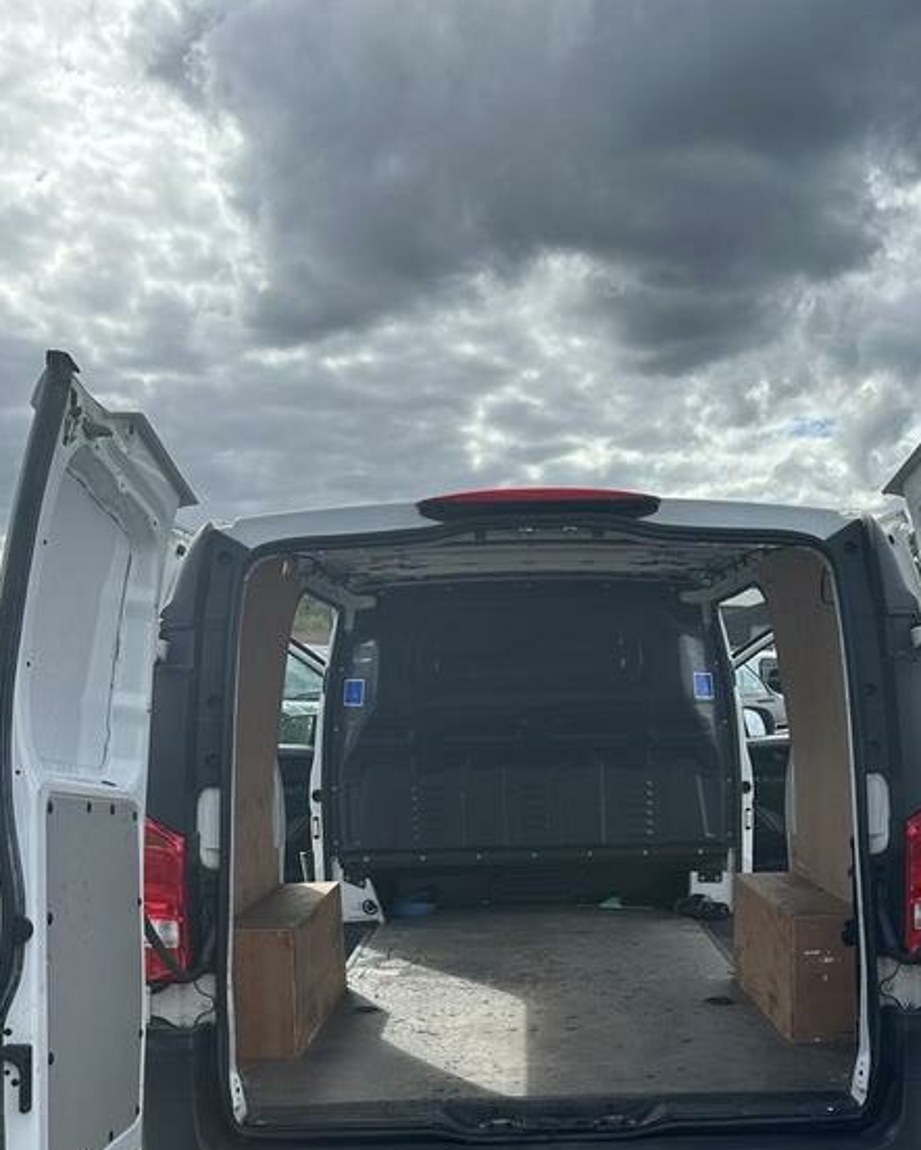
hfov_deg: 39.0
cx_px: 561
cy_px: 848
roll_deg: -0.2
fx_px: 1294
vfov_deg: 46.4
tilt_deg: -7.9
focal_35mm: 38
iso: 80
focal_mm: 6.86
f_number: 1.78
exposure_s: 1/4184
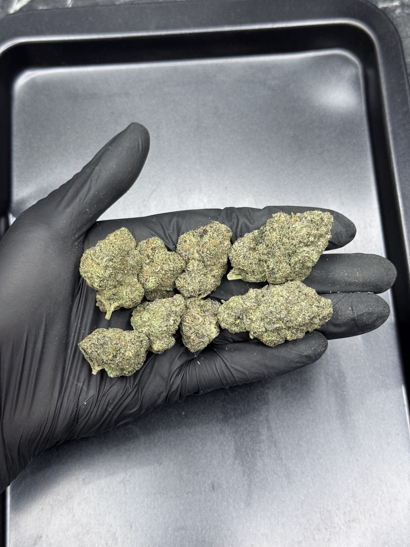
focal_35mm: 48
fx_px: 758
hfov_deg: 30.3
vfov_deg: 39.7
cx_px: 205
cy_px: 274
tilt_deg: -72.6
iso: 100
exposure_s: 1/50
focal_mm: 6.76
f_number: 1.78
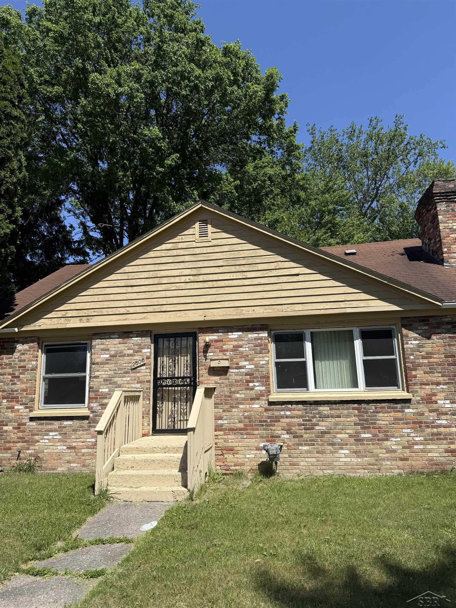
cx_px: 228
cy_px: 304
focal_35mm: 24
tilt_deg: +12.8
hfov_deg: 56.8
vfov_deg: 71.6
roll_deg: +1.3
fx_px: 422
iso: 80
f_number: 1.78
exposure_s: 1/4975
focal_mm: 6.76
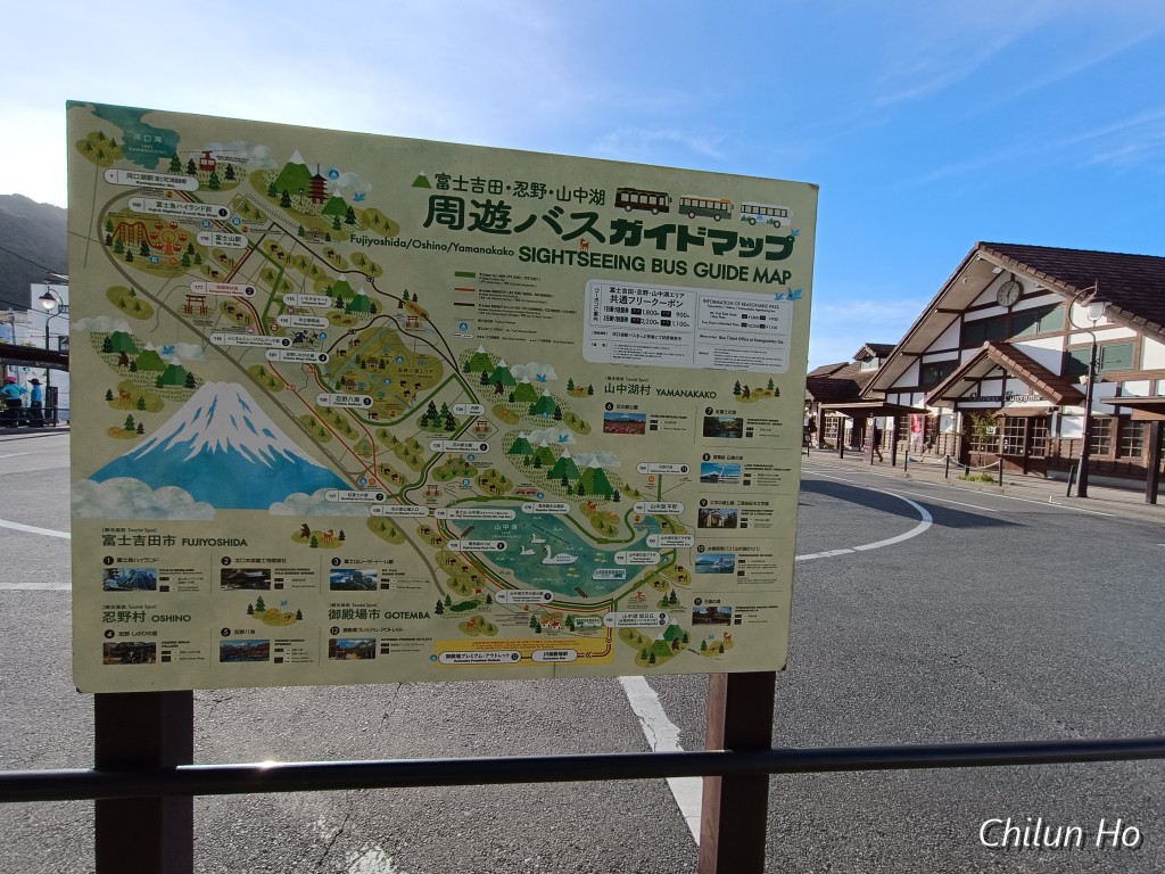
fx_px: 538
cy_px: 437
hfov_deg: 94.5
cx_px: 582
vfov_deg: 78.1
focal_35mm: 16
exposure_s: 1/666
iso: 53
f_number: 2.2
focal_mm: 1.66
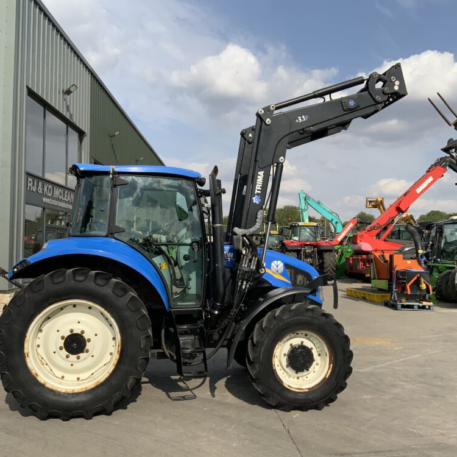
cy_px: 233
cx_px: 238
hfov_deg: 47.2
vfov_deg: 47.2
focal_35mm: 35
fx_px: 523
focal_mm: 3
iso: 16
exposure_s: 1/2227
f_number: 1.8
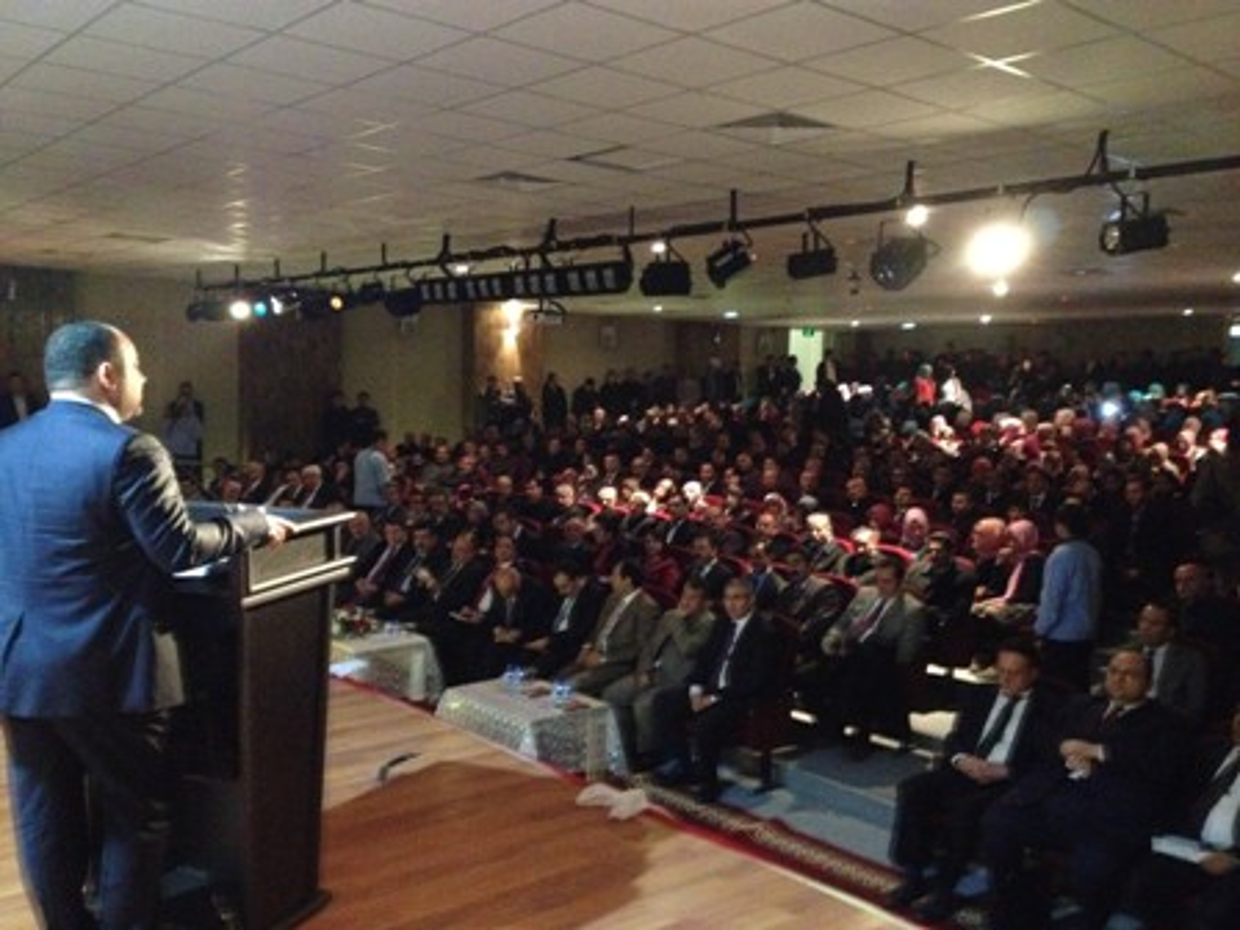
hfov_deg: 52.6
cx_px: 620
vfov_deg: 40.7
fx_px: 1254
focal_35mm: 35
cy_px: 465
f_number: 2.4
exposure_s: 1/15
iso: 800
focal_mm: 4.28
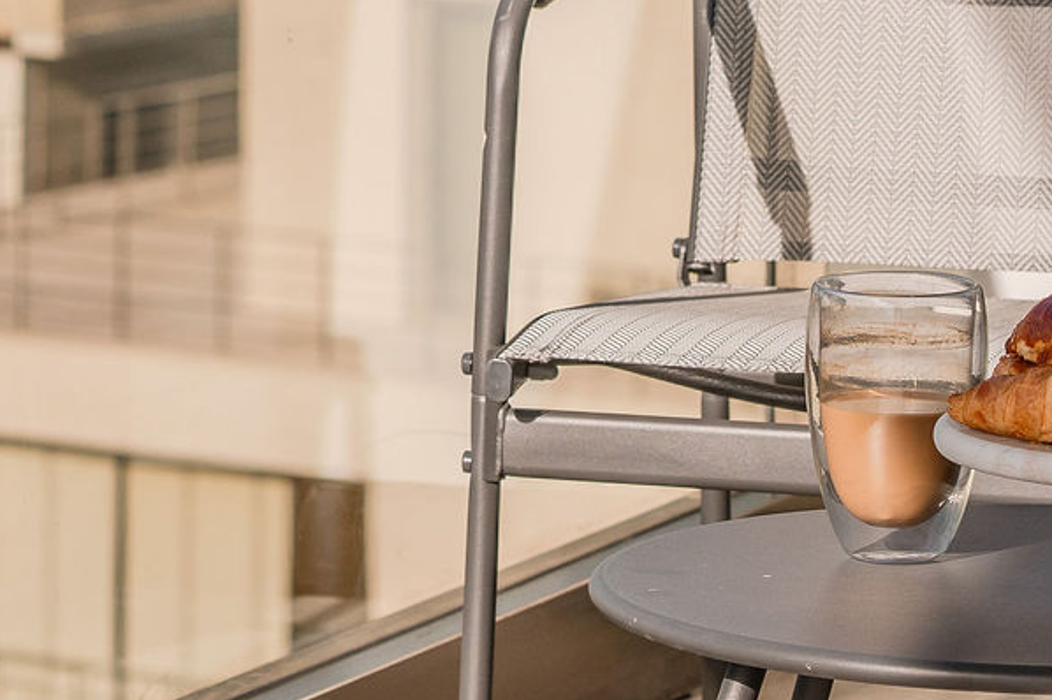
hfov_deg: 7.1
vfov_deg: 4.7
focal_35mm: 291
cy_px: 42
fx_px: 8499
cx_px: 440
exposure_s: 1/1250
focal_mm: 85
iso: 400
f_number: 8
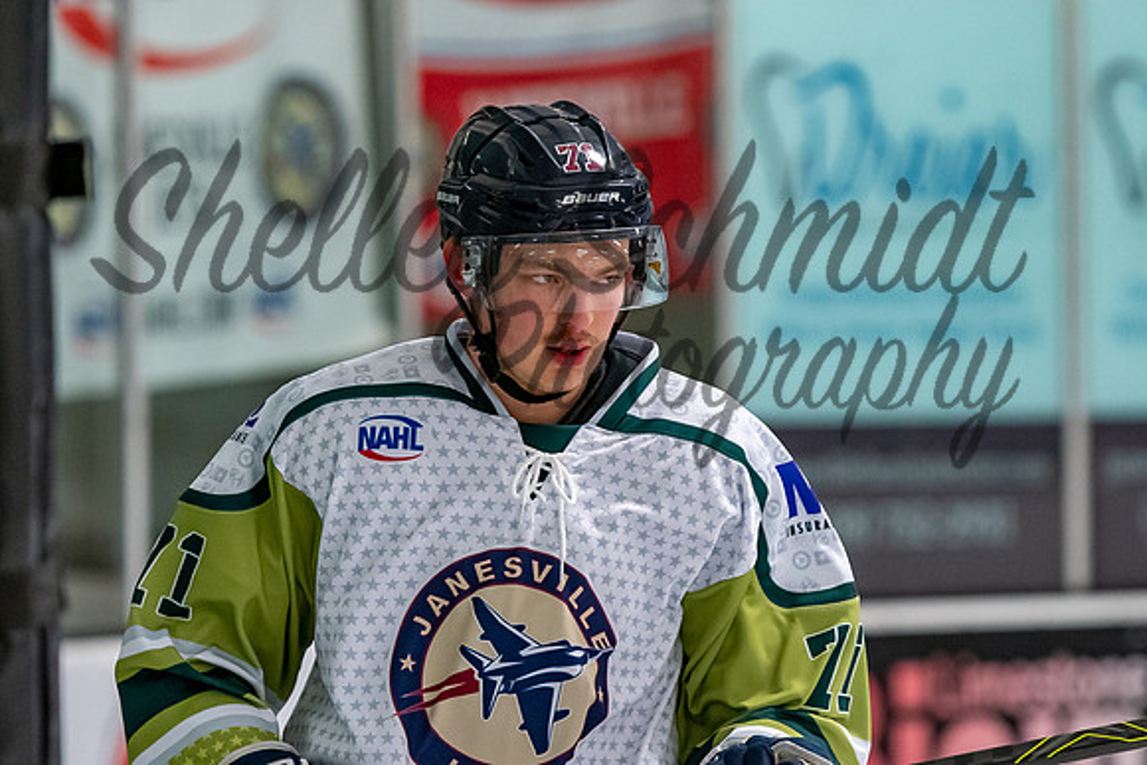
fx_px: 10522
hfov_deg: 6.2
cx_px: 565
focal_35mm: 330
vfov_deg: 4.2
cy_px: 289
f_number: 3.2
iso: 2000
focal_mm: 170
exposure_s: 1/800
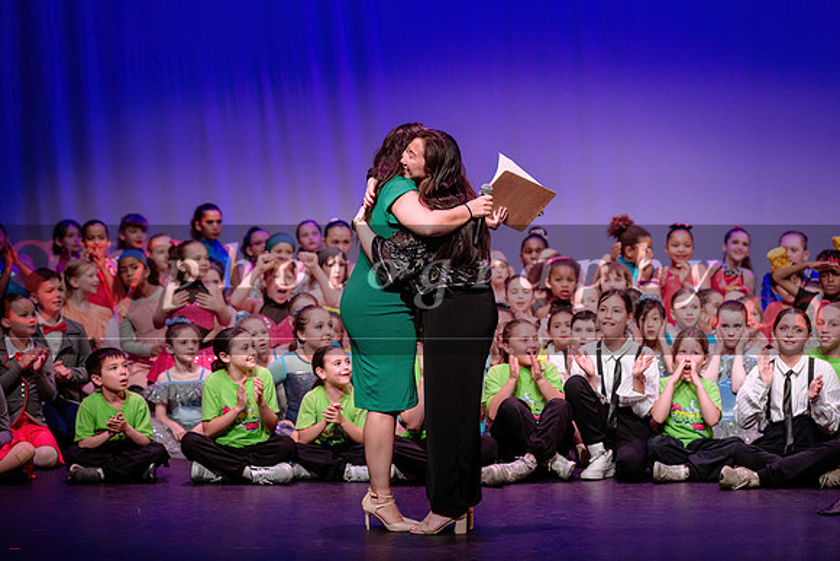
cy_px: 280
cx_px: 420
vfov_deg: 8.6
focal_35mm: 160
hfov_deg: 12.8
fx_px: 3734
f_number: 4
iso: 1000
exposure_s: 1/250
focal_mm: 160
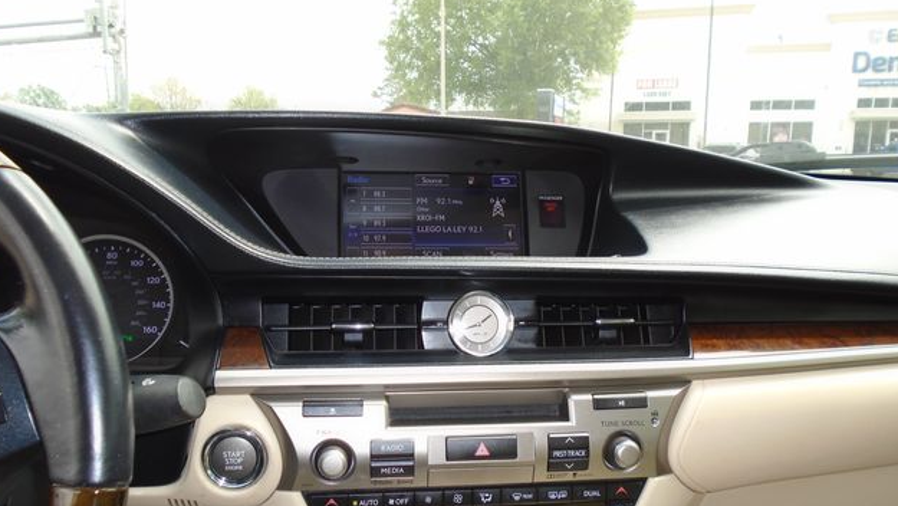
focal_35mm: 29
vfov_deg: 40.0
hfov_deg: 66.0
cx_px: 440
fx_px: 691
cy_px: 303
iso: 100
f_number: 3.2
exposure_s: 1/125
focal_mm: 4.6
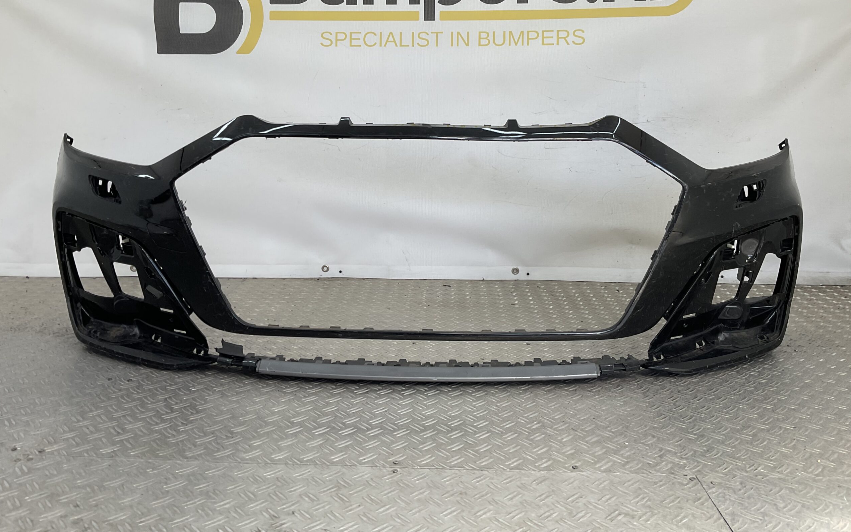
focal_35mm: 31
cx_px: 426
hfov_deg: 61.2
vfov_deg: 40.4
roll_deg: -1.7
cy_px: 212
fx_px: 719
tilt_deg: -9.5
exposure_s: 1/235
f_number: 1.8
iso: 16
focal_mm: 3
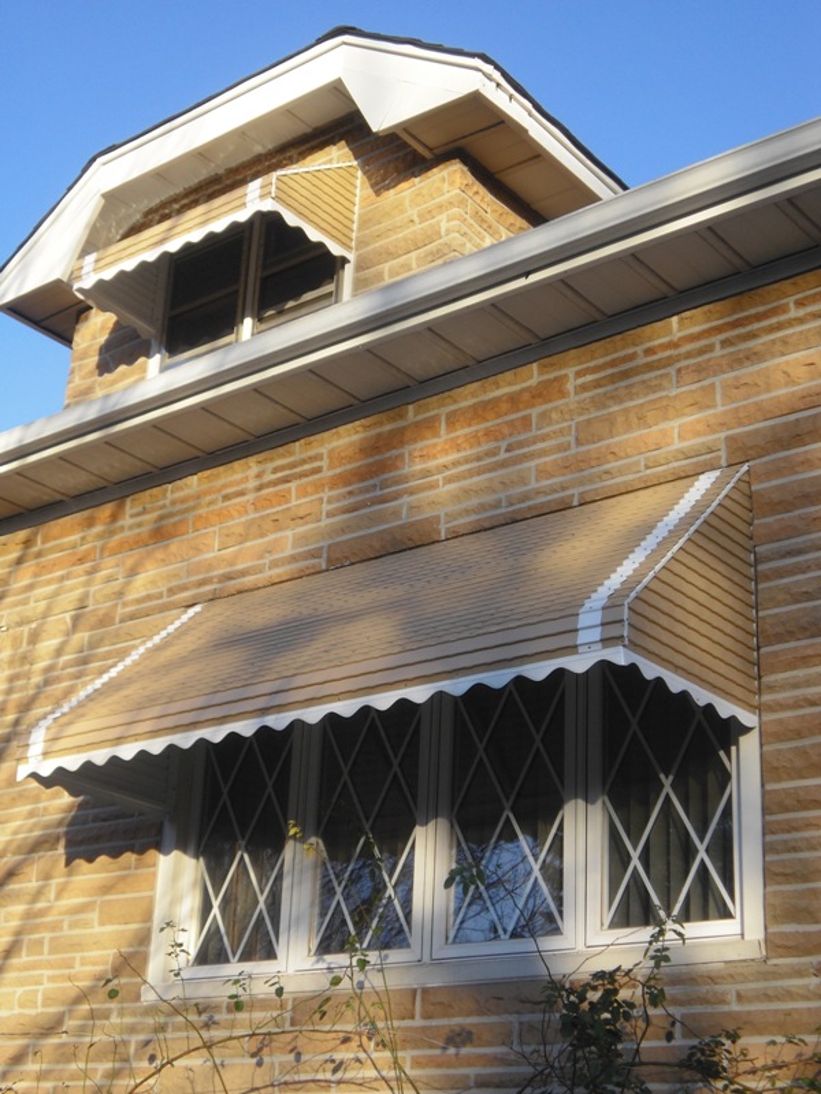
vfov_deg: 34.9
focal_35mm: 55
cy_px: 547
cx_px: 410
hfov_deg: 26.6
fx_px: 1739
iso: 64
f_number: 3.7
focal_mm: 9.3
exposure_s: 1/250
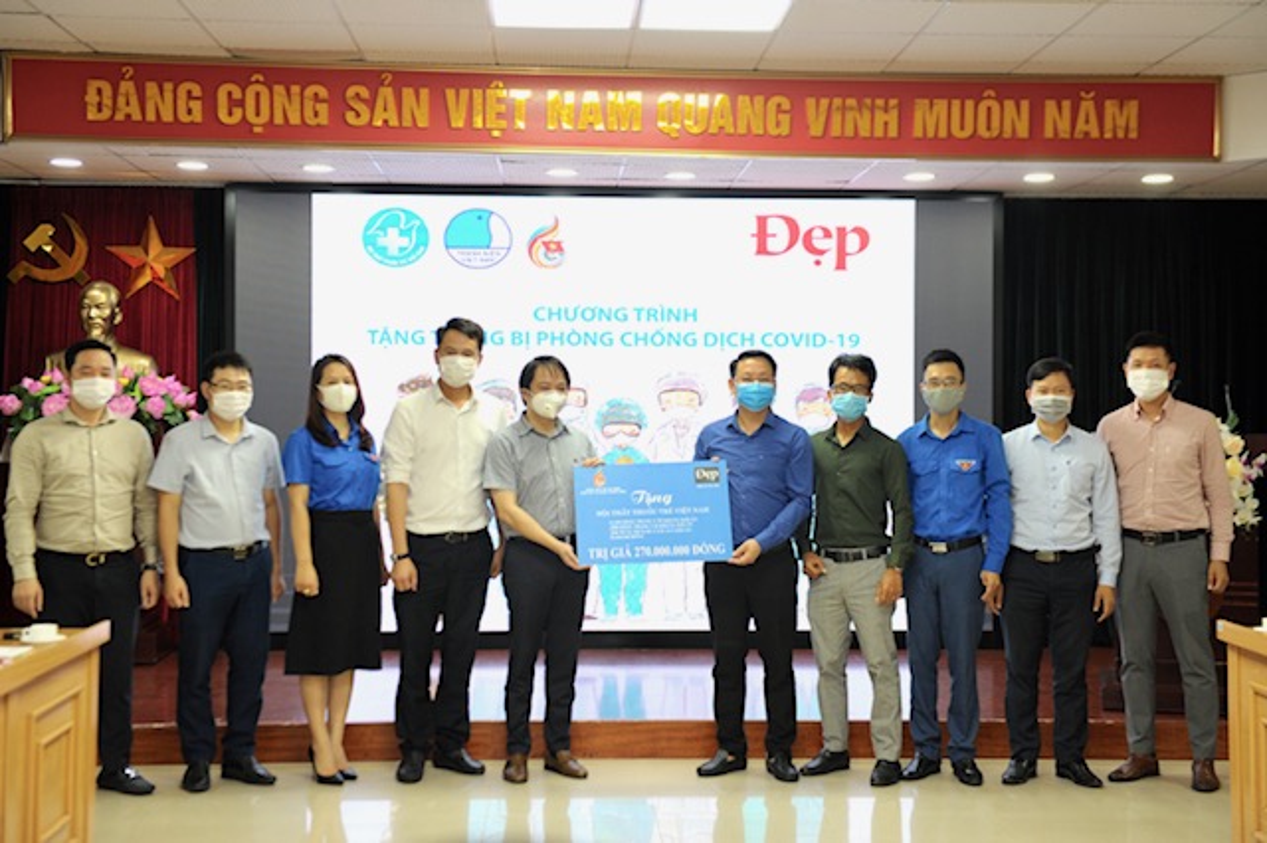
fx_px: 1935
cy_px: 422
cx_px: 634
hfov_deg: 36.3
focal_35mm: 55
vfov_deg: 24.6
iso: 1000
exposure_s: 1/100
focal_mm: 55
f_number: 4
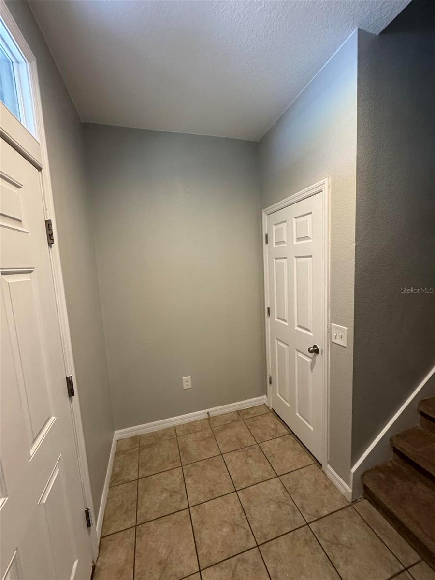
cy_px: 290
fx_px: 235
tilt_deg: -5.4
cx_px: 218
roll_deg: +2.6
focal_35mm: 14
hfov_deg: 85.7
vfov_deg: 102.1
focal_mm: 2.22
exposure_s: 1/60
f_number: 2.2
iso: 320
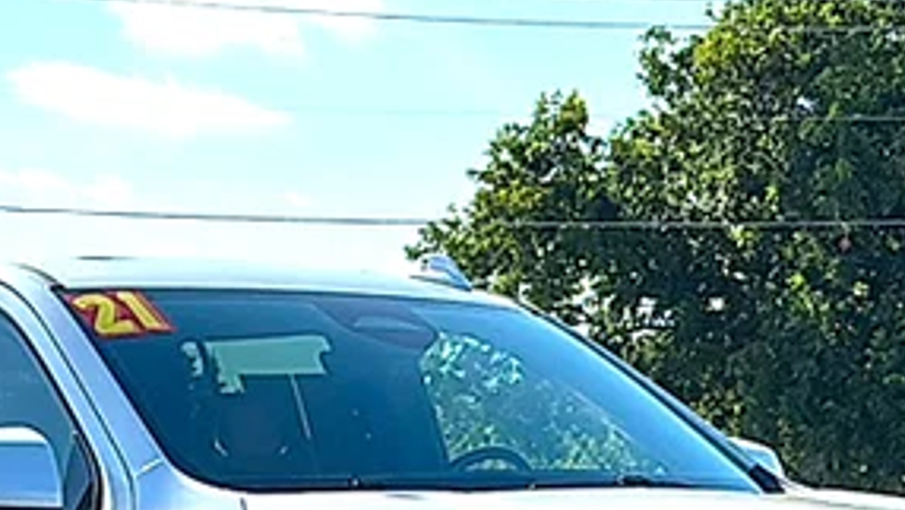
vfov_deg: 11.2
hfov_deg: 20.5
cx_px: 316
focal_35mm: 104
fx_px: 2496
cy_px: 733
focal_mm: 6.86
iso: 80
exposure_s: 1/3891
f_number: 1.78
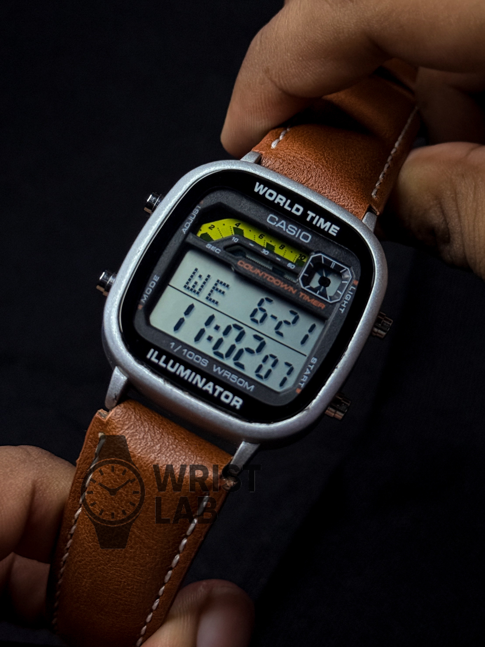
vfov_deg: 39.7
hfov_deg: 30.3
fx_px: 897
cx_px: 242
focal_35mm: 48
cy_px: 324
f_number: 1.8
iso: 640
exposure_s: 1/30
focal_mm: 6.76
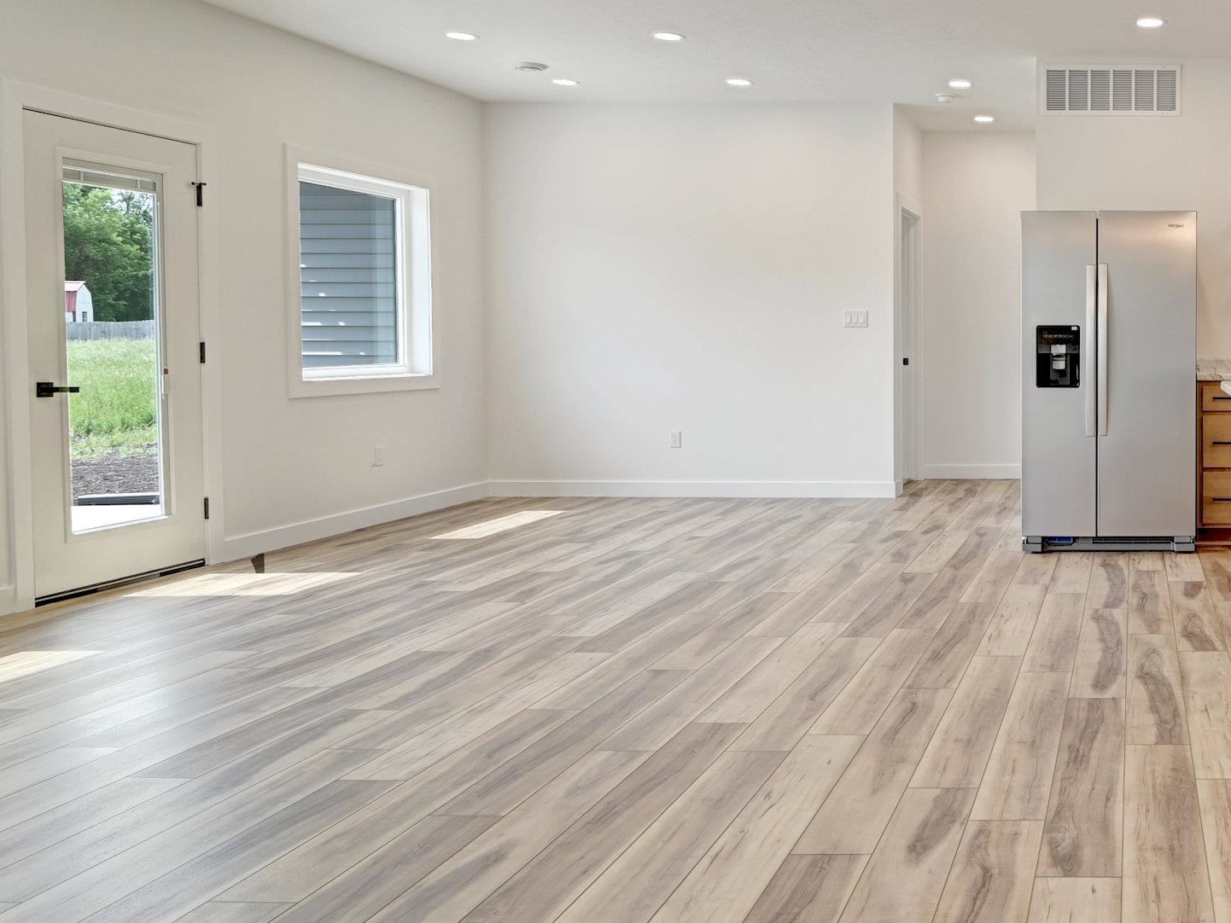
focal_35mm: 32
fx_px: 1138
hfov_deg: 49.4
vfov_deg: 43.9
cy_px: 356
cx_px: 1149
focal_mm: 16
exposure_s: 1/6
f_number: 8
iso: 100
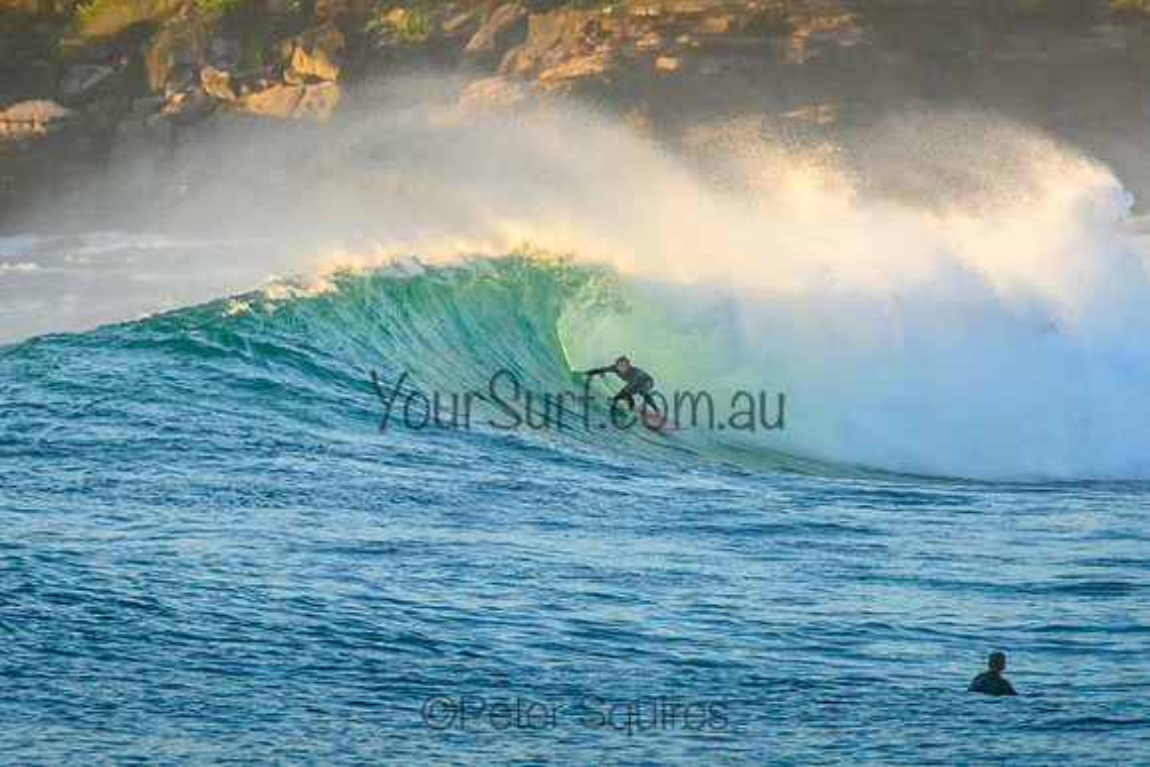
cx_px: 635
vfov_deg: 1.3
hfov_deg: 1.9
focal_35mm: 1099
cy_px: 374
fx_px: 35103
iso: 5600
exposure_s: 1/2000
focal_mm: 800
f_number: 11
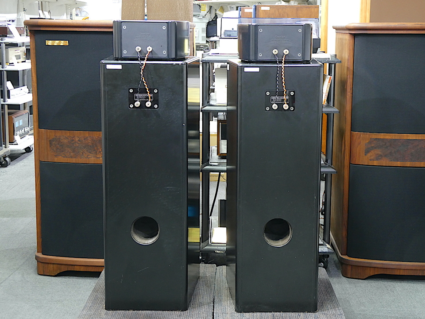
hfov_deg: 33.8
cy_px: 160
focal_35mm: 57
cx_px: 212
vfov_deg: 25.7
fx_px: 700
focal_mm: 10.3
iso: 200
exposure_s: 1/1.6
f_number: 4.2
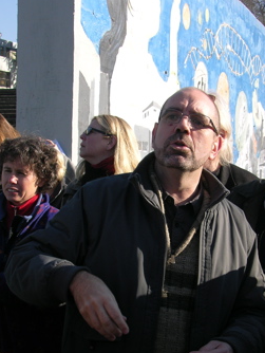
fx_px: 683
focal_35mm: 67
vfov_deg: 28.7
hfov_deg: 21.9
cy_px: 248
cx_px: 168
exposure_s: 1/176
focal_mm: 8.9
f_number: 5
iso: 50
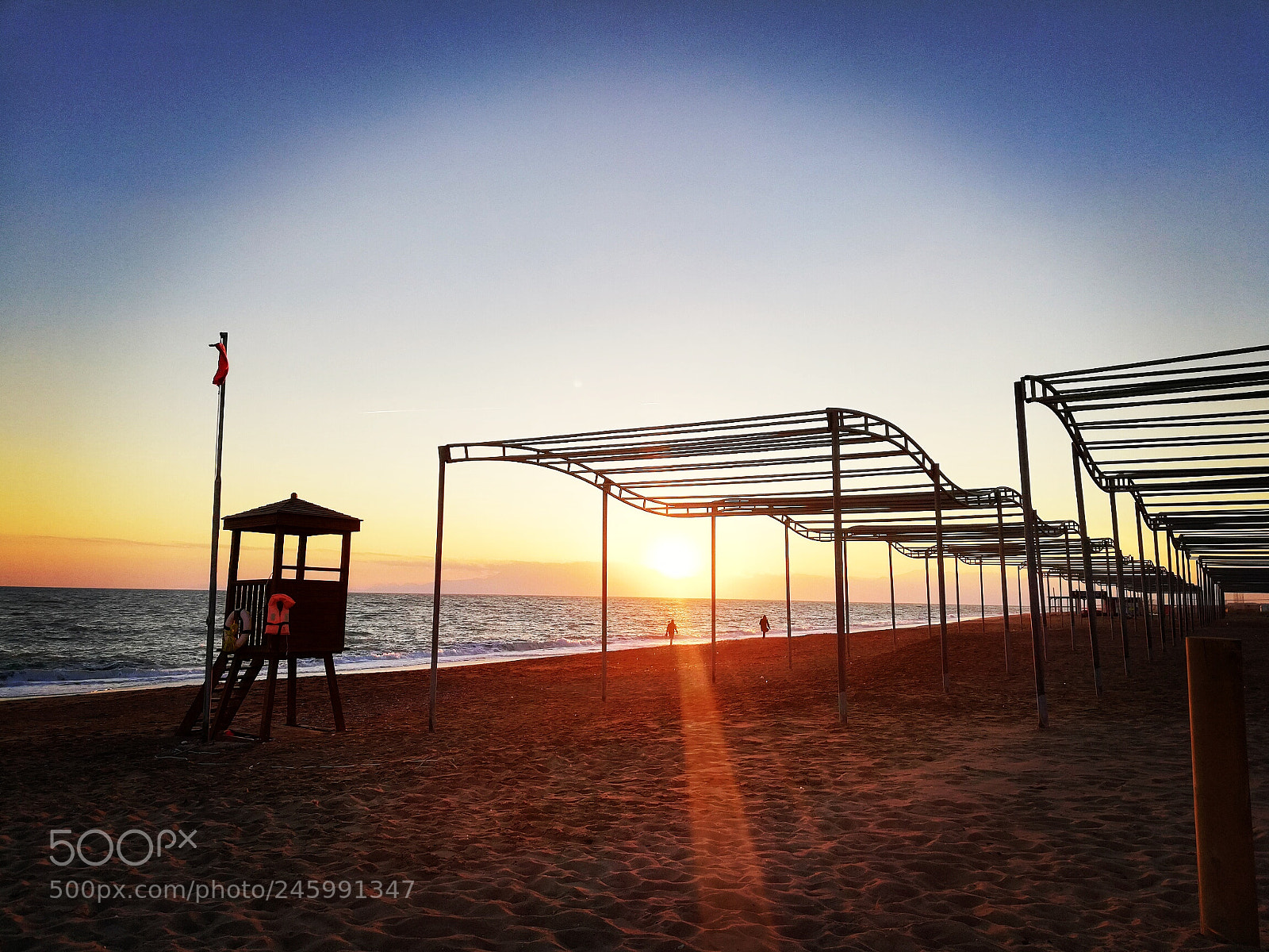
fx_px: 990
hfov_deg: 65.3
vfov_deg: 51.4
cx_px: 634
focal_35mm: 27
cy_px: 476
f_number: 2.2
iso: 50
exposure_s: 1/726
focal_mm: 3.81
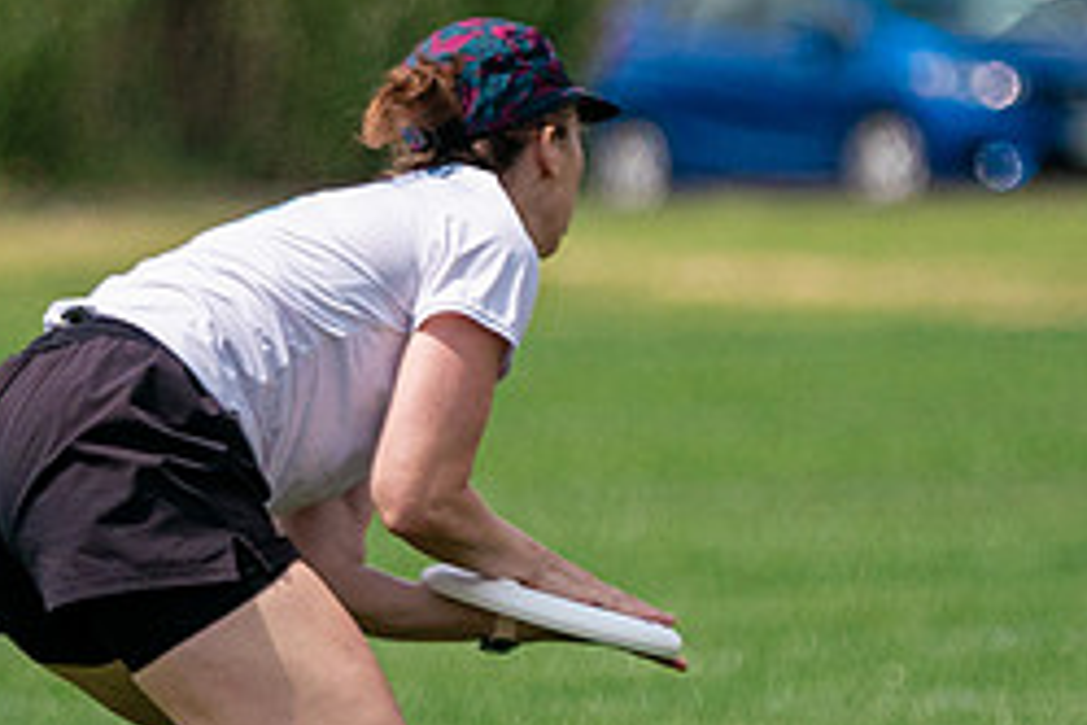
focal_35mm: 875
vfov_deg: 1.6
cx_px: 703
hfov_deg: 2.4
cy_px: 426
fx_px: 26418
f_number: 2.8
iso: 640
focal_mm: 200
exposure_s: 1/16000
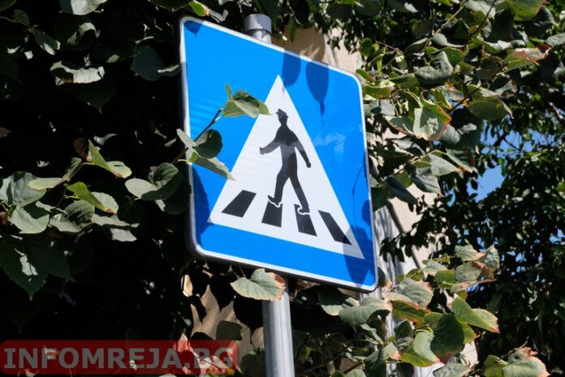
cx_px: 282
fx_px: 1178
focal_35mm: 75
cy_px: 188
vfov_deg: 18.2
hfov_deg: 27.0
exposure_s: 1/450
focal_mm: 50
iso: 400
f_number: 9
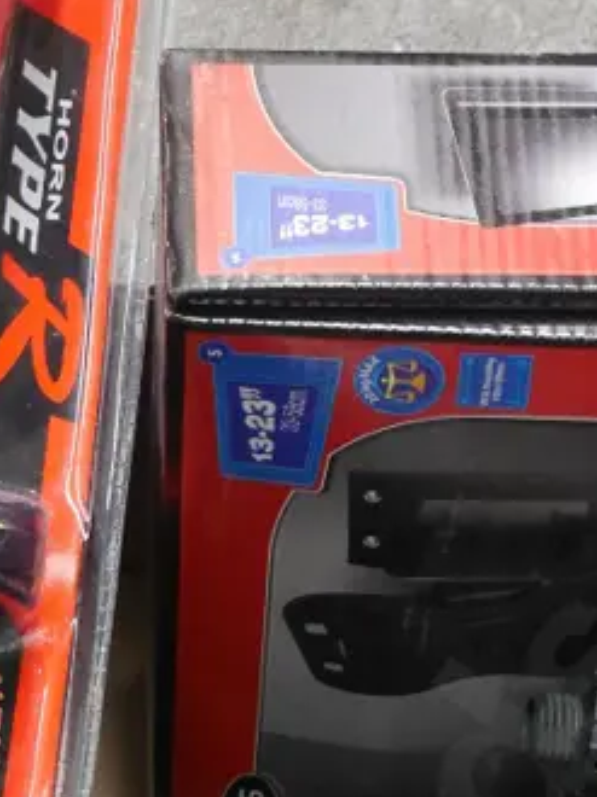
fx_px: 4006
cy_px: 1060
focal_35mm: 174
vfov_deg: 11.1
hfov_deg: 8.5
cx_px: 296
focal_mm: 28
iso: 3200
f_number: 5.5
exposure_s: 1/30
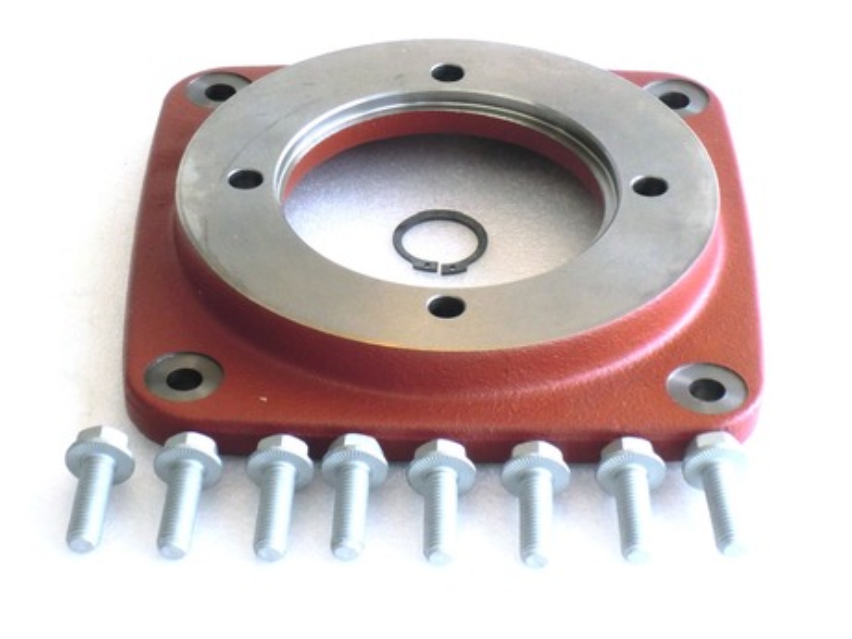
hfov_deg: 18.9
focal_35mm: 104
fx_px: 2560
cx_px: 426
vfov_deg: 14.2
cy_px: 320
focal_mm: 18.6
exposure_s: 1/100
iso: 200
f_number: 5.9
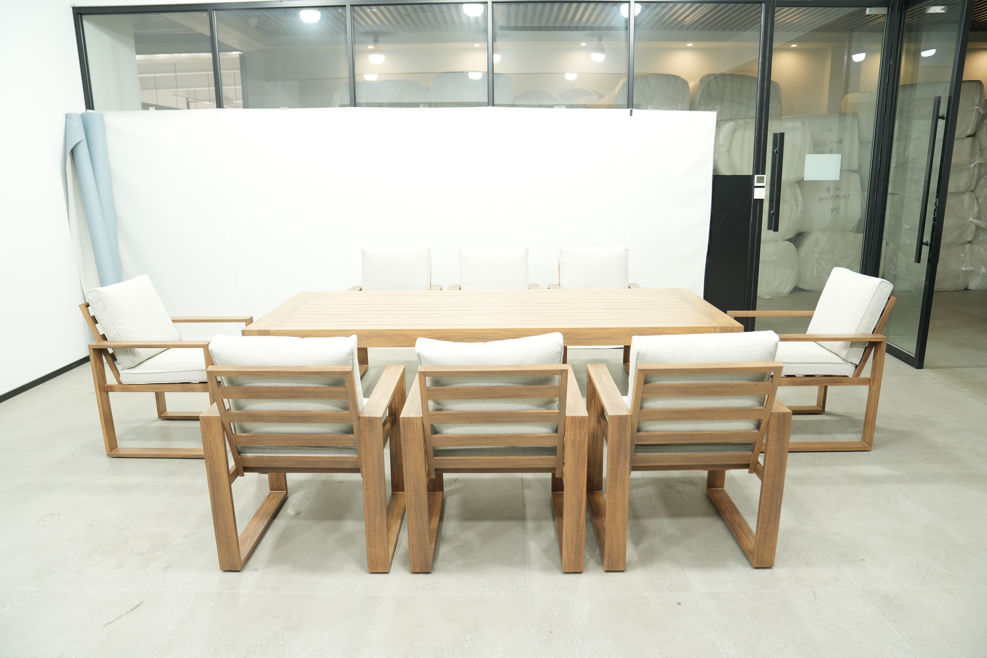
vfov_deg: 53.1
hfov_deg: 73.7
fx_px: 658
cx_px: 494
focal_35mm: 24
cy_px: 329
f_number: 3.2
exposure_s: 1/40
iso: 250
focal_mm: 24
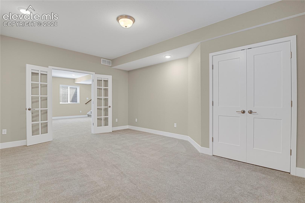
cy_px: 102
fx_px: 144
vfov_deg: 70.4
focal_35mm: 17
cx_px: 152
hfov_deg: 93.3
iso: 250
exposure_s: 4
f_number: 8
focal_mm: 17
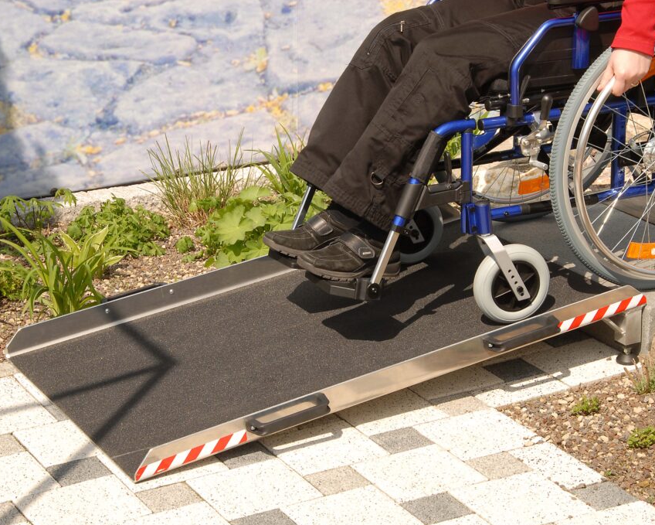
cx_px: 351
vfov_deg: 16.4
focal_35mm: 94
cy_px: 263
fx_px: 1814
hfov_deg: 20.5
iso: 100
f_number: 16
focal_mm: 55
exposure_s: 1/80
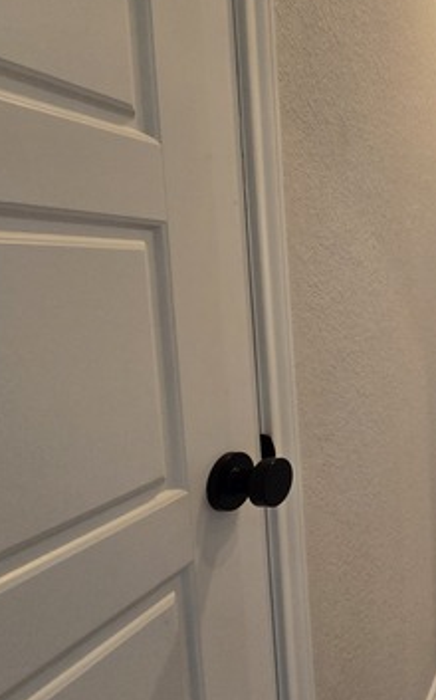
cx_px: 593
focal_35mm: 25
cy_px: 319
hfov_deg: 33.0
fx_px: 476
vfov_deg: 72.4
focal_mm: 2.2
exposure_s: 1/60
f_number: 2.2
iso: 160
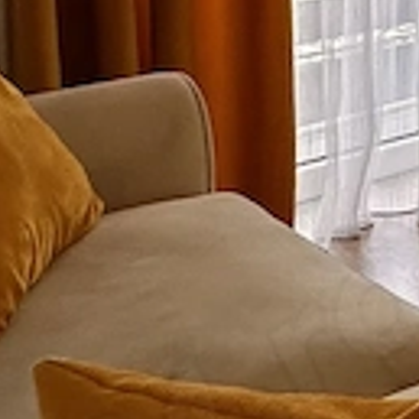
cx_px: 1215
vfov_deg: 16.2
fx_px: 1315
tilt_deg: -2.3
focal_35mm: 96
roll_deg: -0.6
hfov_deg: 11.6
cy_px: -253
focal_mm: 2.22
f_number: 2.2
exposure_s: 1/99
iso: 64
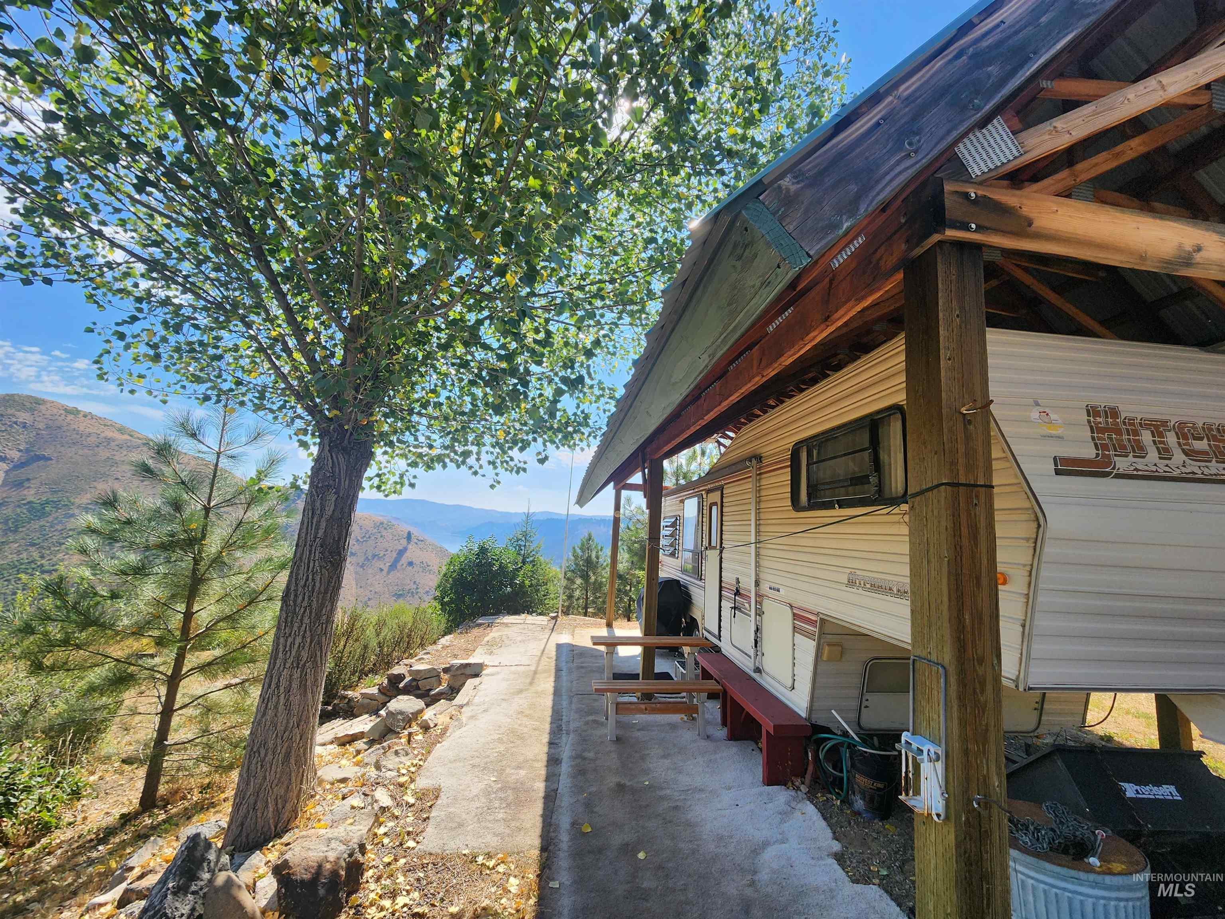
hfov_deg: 106.2
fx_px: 460
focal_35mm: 13
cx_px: 612
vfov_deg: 89.9
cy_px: 460
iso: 50
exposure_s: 1/965
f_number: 2.2
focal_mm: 2.2
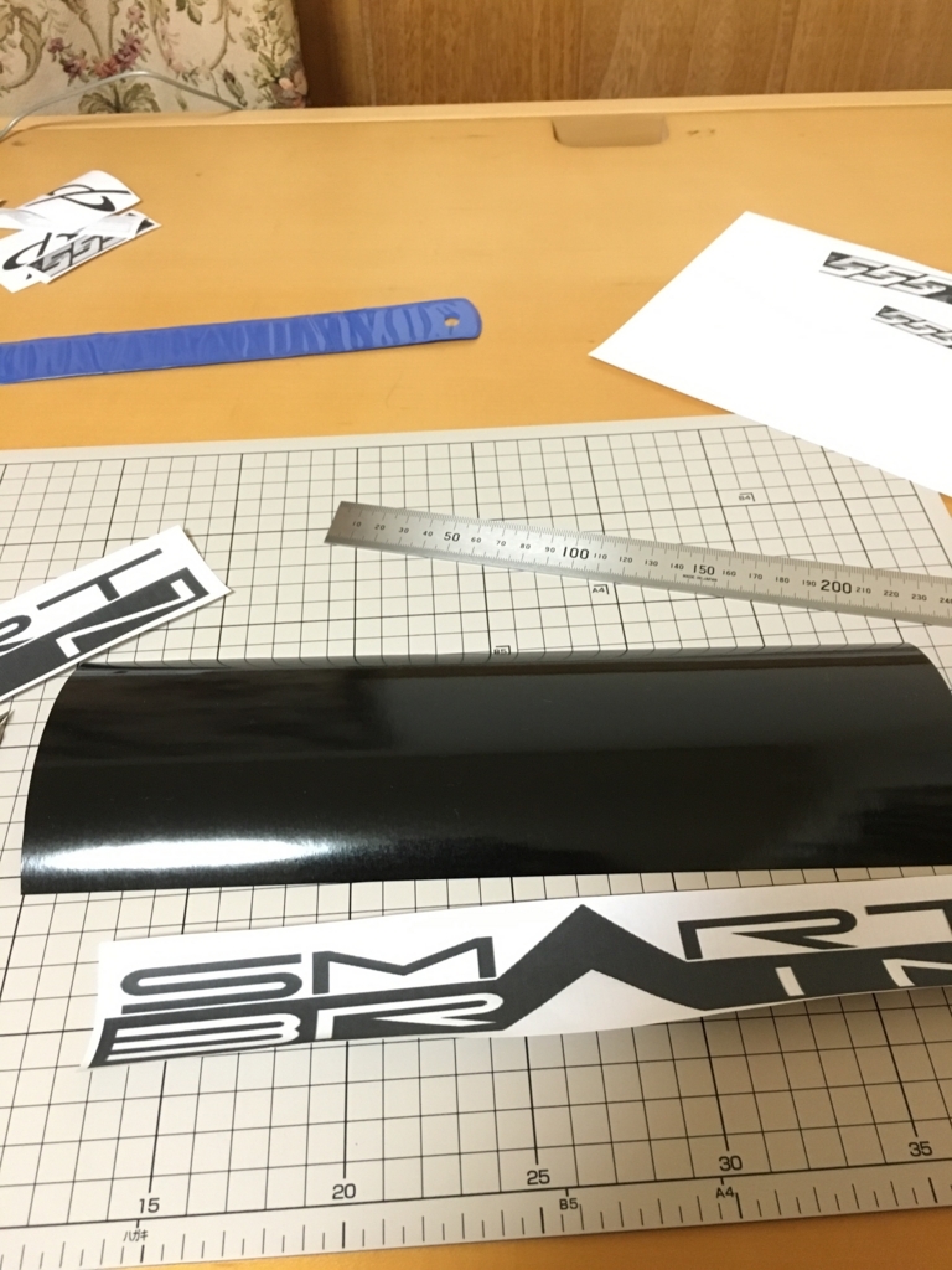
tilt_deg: -49.2
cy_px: 635
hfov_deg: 48.2
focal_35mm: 29
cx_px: 476
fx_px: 1063
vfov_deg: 61.7
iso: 200
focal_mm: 4.15
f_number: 2.2
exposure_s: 1/15
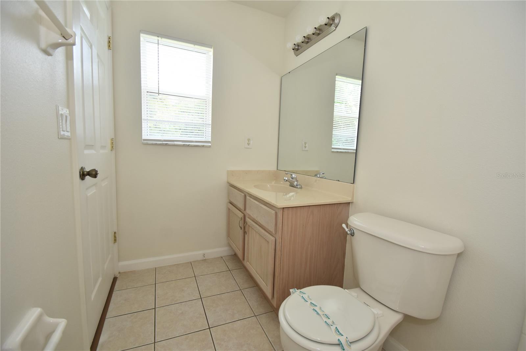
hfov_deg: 100.4
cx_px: 263
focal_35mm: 15
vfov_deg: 77.3
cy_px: 176
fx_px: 219
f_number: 4
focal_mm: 10
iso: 400
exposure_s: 1/60
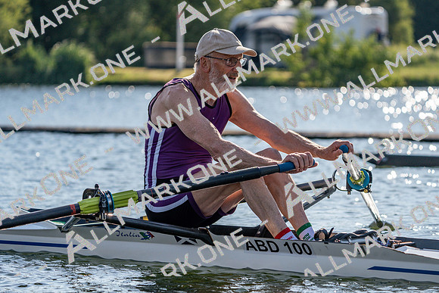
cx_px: 220
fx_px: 2439
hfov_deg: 10.3
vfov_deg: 6.9
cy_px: 146
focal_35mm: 200
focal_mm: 200
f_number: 5.6
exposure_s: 1/1600
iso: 200
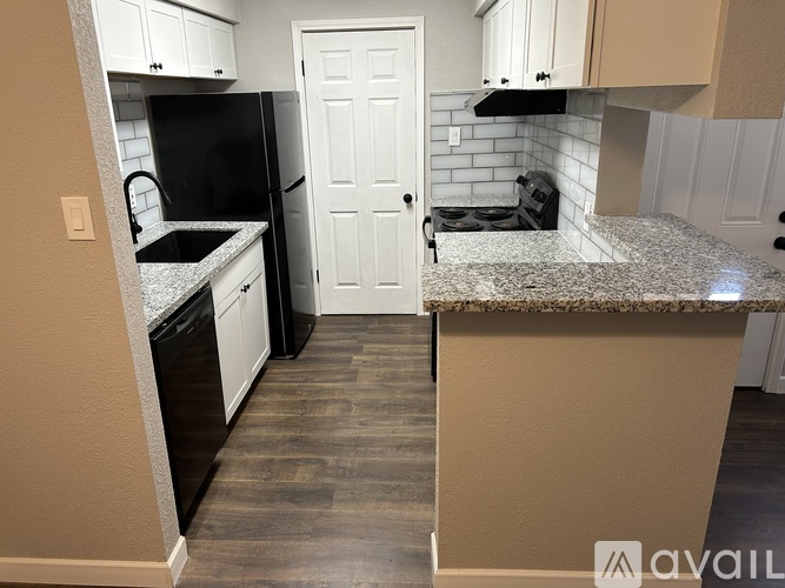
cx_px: 392
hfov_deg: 67.3
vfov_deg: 53.0
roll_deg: +2.4
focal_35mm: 26
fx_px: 590
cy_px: 294
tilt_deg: -18.3
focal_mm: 5.7
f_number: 1.5
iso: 125
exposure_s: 1/60
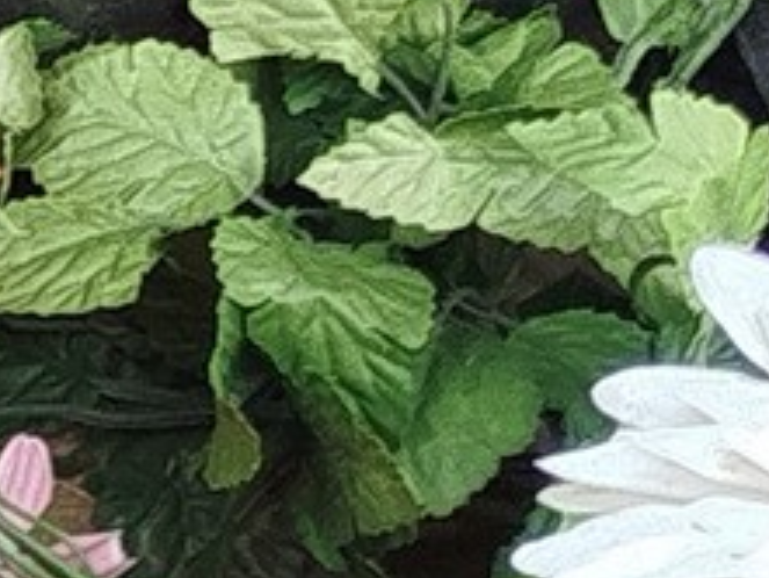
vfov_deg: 4.6
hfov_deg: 5.8
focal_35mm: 313
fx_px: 6957
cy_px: -1010
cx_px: -1663
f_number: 1.7
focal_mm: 5.31
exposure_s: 1/100
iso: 64
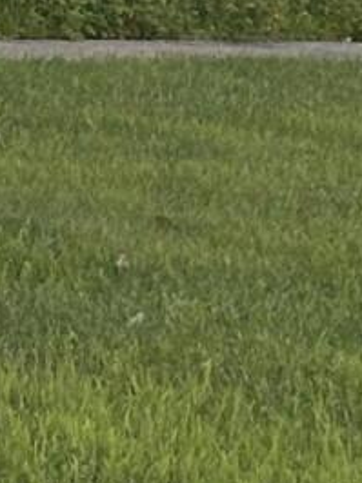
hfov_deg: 4.0
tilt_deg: +3.2
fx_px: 5042
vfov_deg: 5.4
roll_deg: -0.1
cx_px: -740
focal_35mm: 361
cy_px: -523
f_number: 1.78
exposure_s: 1/377
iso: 64
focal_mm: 6.86
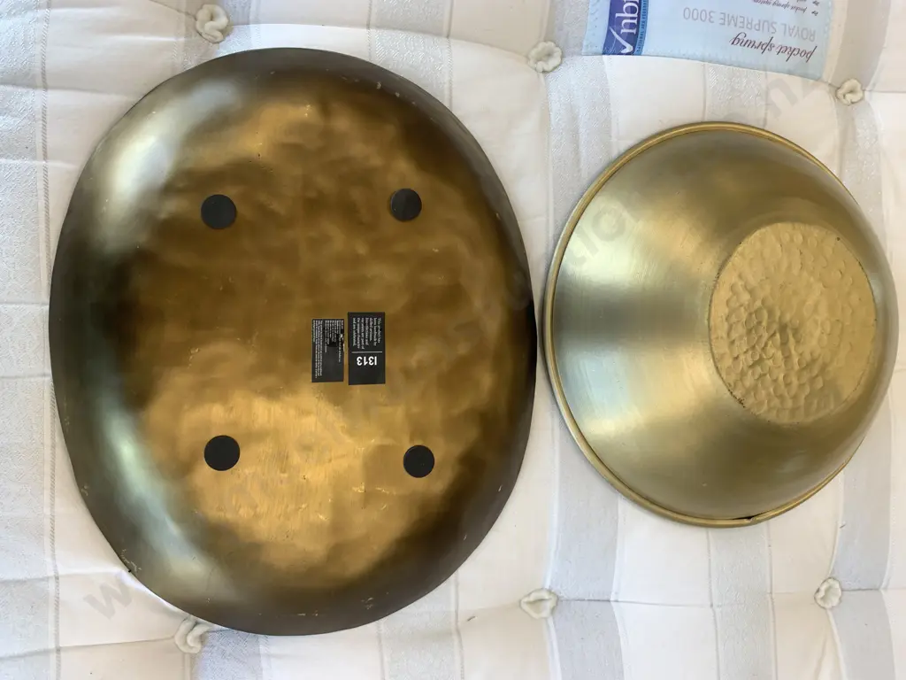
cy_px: 340
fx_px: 680
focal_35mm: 26
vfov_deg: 53.1
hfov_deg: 67.3
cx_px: 453
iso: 25
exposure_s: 1/100
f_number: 1.8
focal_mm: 4.25
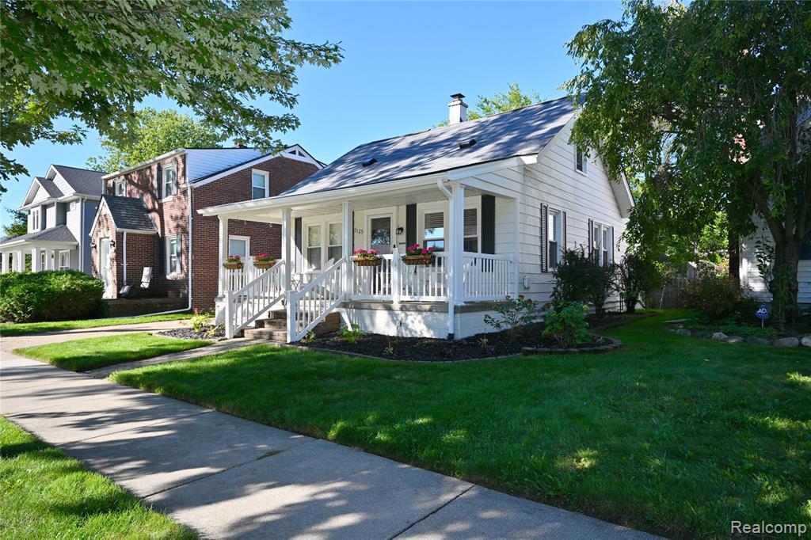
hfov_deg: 81.2
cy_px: 270
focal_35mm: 21
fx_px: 473
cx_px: 406
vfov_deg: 59.5
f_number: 8
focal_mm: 21
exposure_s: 1/160
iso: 100
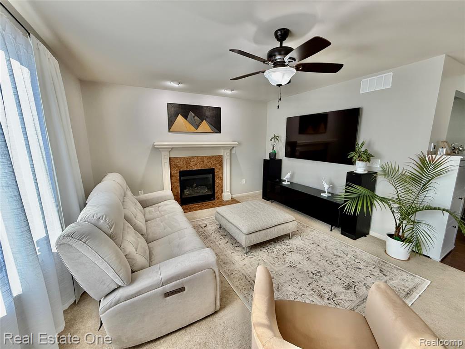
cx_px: 232
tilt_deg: -10.5
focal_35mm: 14
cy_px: 174
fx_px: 188
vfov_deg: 85.7
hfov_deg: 102.1
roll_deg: +0.0
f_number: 2.2
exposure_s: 1/120
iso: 160
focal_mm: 2.22
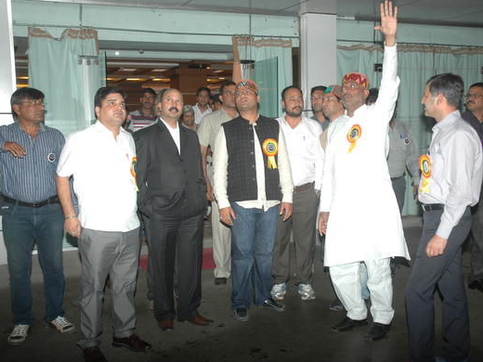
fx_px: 580
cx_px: 259
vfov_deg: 34.7
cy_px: 184
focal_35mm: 42
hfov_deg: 45.2
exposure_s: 1/60
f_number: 4.5
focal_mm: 25
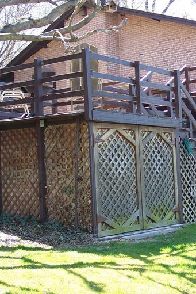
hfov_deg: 19.4
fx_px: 555
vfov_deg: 29.6
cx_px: 197
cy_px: 129
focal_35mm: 68
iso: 100
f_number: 3.4
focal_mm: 8
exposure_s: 1/90
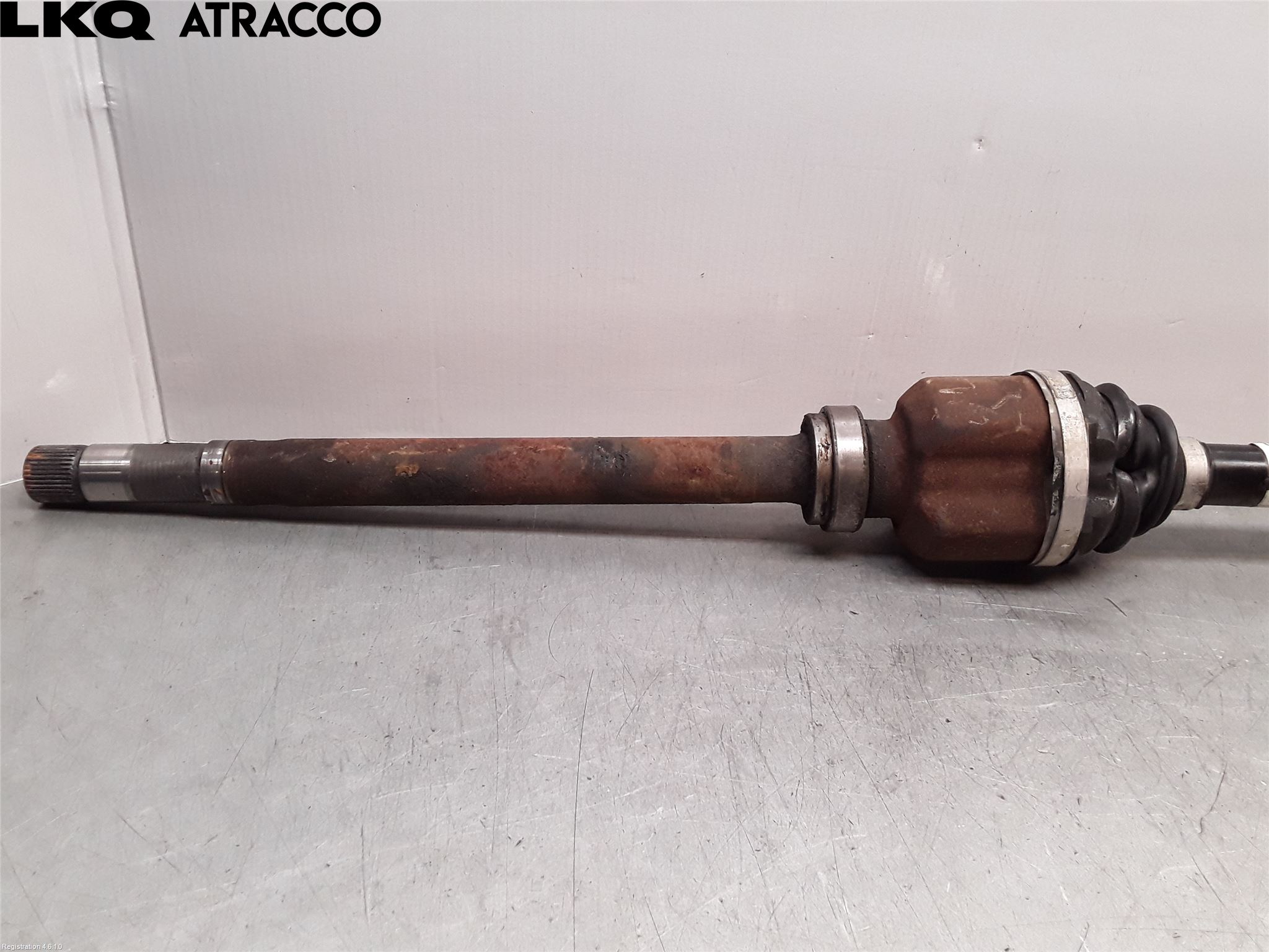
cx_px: 634
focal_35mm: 28
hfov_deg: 63.4
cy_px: 476
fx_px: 1026
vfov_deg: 49.7
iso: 100
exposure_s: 1/100
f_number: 1.9
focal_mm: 2.91
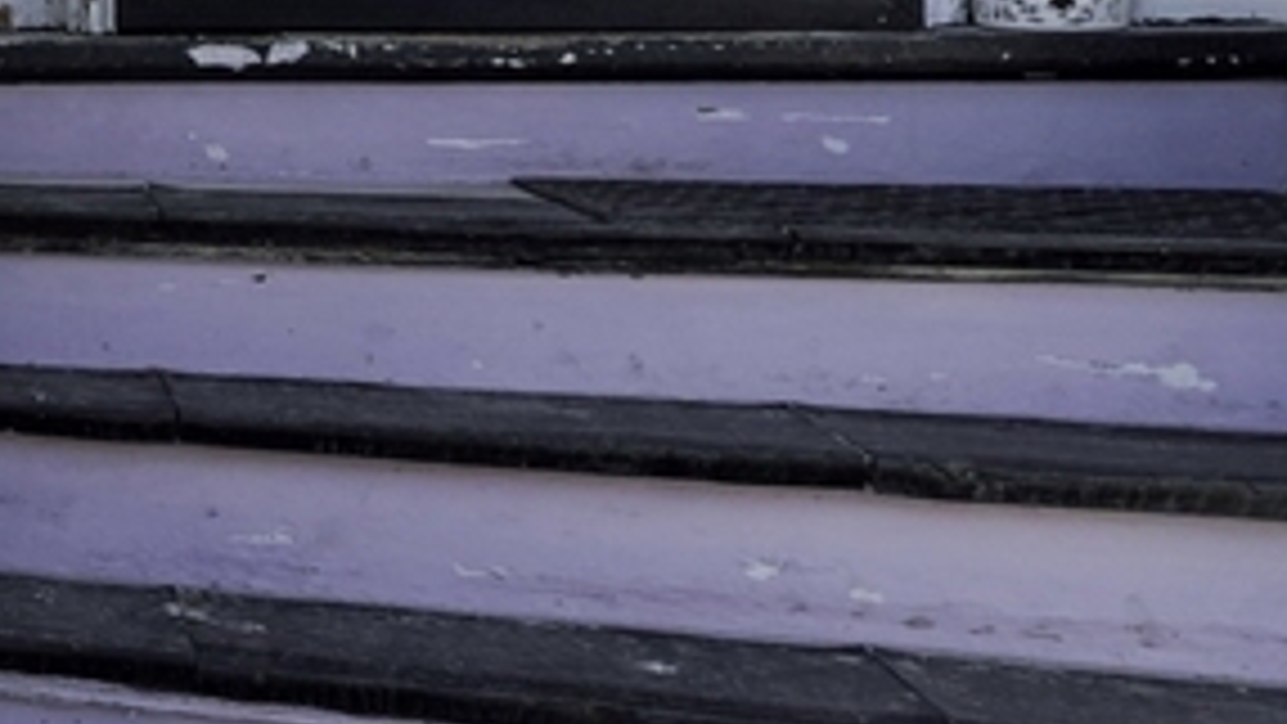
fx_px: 2112
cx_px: -976
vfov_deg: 19.1
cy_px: 83
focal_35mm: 62
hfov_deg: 22.2
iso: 125
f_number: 10
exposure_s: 1/80
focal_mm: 11
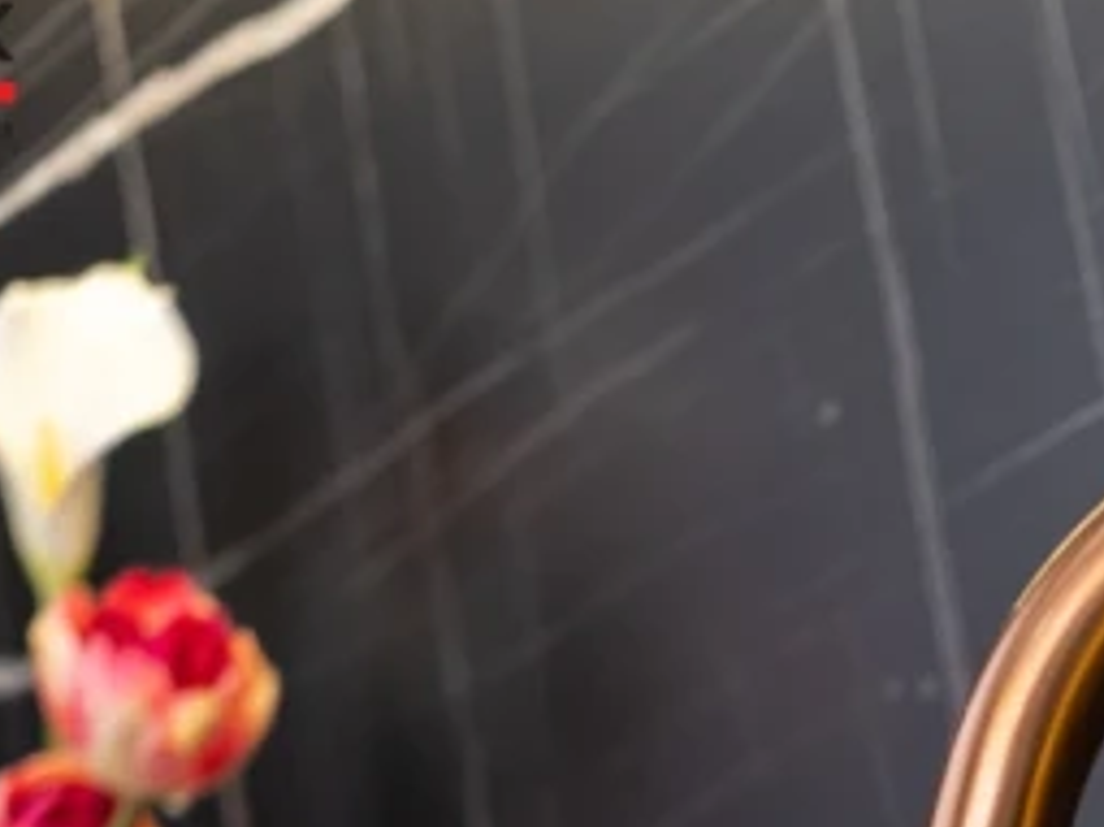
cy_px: 1375
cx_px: 1641
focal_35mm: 294
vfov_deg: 5.0
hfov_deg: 6.7
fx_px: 9372
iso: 320
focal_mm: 75
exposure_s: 1/200
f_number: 2.8
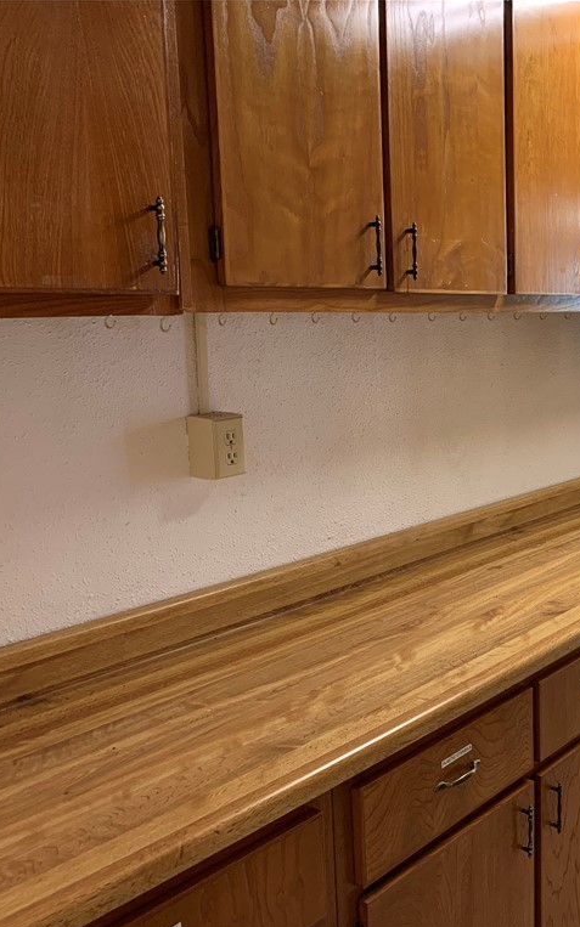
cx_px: 597
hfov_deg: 31.5
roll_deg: +0.2
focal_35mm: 37
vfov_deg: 52.7
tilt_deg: -10.5
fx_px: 936
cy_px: 465
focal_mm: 4.25
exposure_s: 1/60
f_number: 1.8
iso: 64
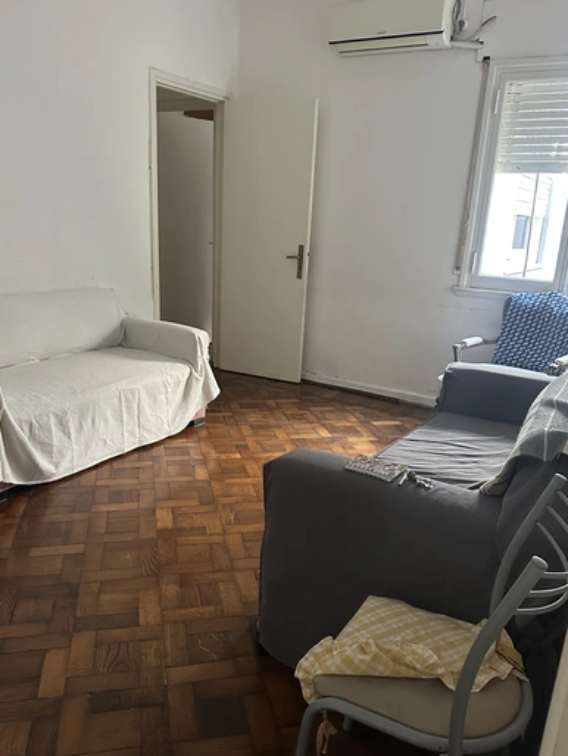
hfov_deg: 49.8
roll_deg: -3.3
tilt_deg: -16.9
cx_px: 284
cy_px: 403
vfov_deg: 63.4
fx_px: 612
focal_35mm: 28
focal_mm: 6.86
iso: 1000
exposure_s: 1/51
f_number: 1.78
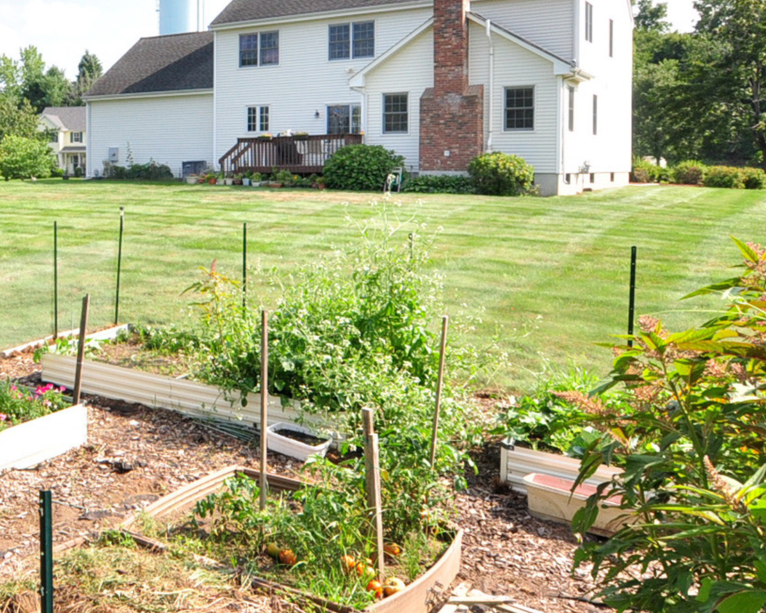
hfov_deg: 42.6
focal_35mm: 37
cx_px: 6
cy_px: 173
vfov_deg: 39.3
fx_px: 839
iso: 400
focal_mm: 10
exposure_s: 1/320
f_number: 8
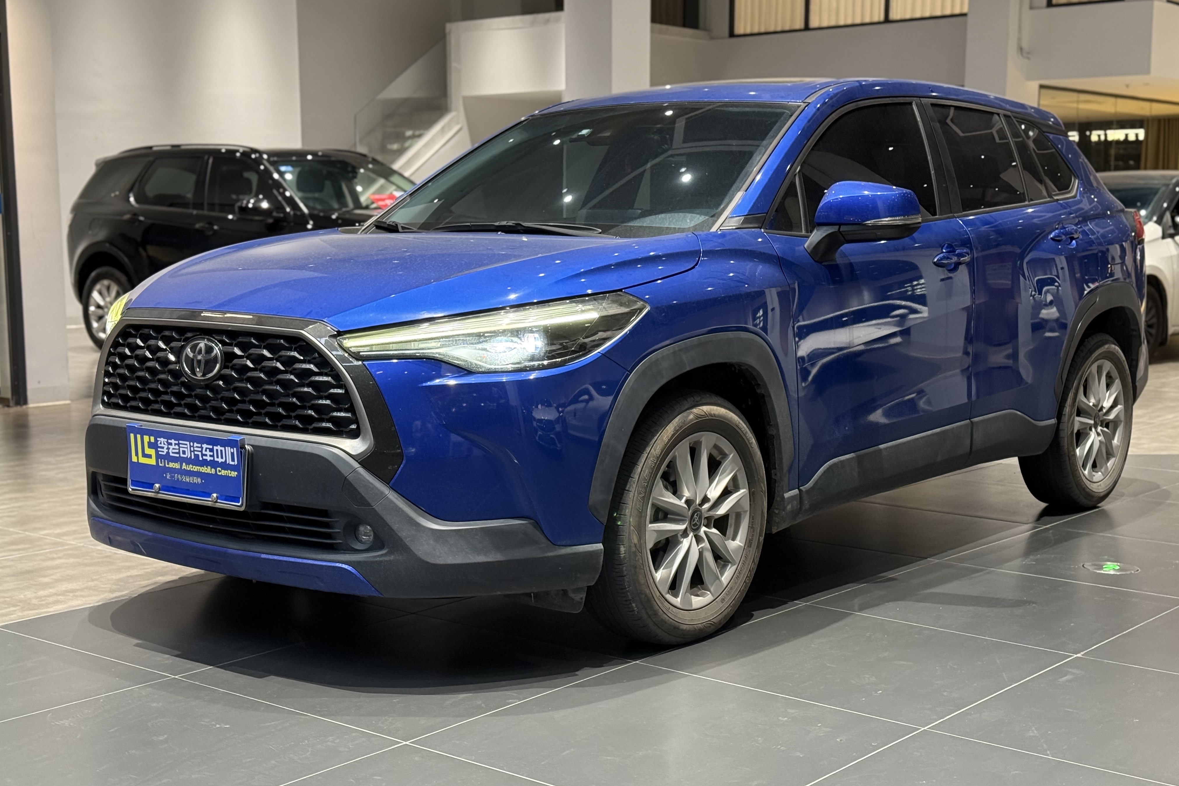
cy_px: 420
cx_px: 590
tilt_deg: -6.7
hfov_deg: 39.6
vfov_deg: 27.0
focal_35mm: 50
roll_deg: +0.1
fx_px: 1637
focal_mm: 6.76
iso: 200
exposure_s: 1/56
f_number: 1.78
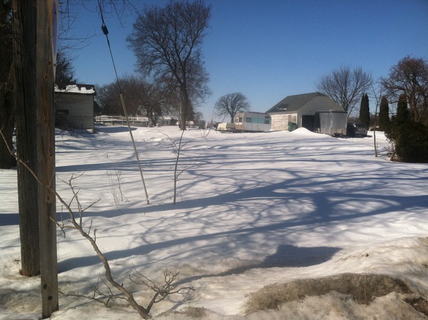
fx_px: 432
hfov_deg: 52.7
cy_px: 160
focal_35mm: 35
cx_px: 214
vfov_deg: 40.6
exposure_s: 1/3333
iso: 80
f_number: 2.8
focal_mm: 3.85
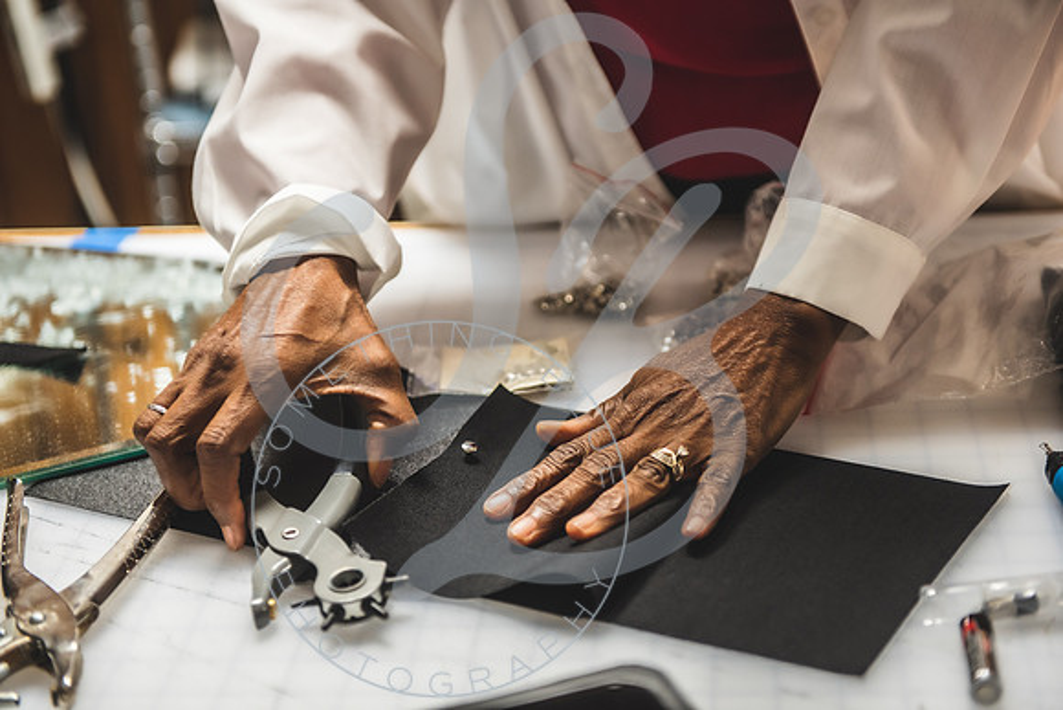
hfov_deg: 28.8
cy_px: 355
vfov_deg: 19.5
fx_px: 2067
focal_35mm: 70
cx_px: 532
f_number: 2.8
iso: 1000
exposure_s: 1/160
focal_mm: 70
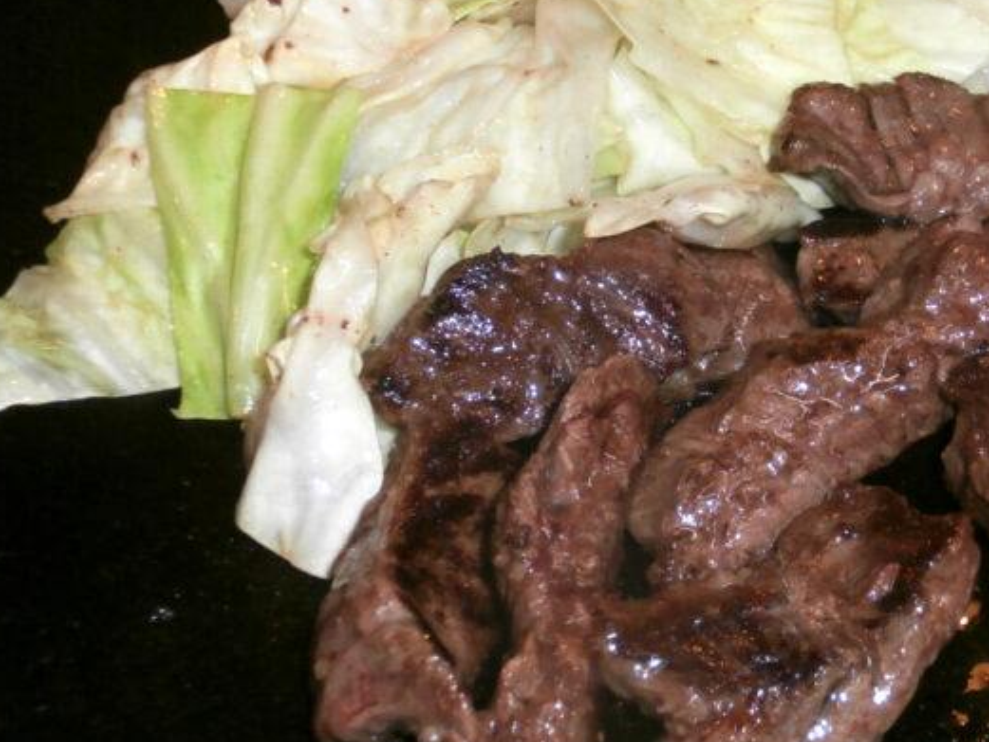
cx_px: 704
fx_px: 2400
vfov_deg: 17.6
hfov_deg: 23.1
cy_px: 399
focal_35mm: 84
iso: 200
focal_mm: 10.11
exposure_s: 1/40
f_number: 4.5
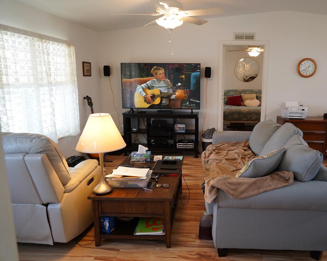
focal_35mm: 28
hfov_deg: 61.5
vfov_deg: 51.5
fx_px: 271
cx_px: 201
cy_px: 128
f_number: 4
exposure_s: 1/160
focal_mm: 24
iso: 1250
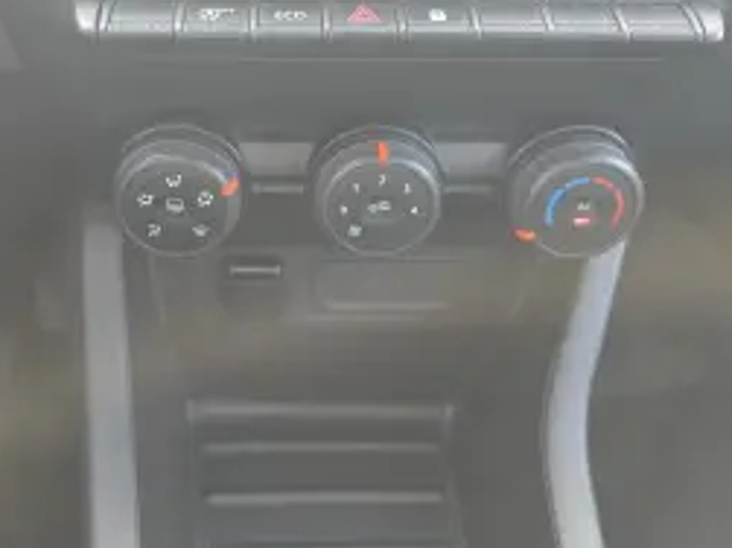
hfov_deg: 54.9
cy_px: 169
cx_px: 286
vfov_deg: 42.2
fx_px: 697
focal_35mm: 33
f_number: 1.7
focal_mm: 6.3
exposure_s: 1/100
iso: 500
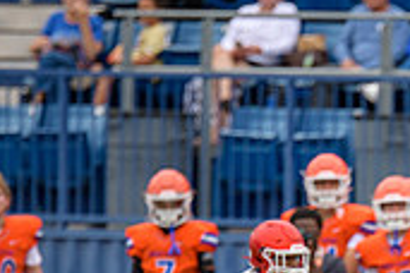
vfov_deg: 1.4
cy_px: 298
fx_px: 11570
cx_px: 532
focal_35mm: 1016
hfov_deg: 2.0
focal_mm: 300
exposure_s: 1/500
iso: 280
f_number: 2.8
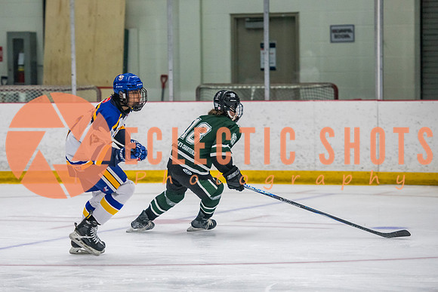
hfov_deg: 10.8
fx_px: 2308
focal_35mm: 190
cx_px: 157
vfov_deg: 7.2
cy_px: 140
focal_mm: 135
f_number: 3.2
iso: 2000
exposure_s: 1/640
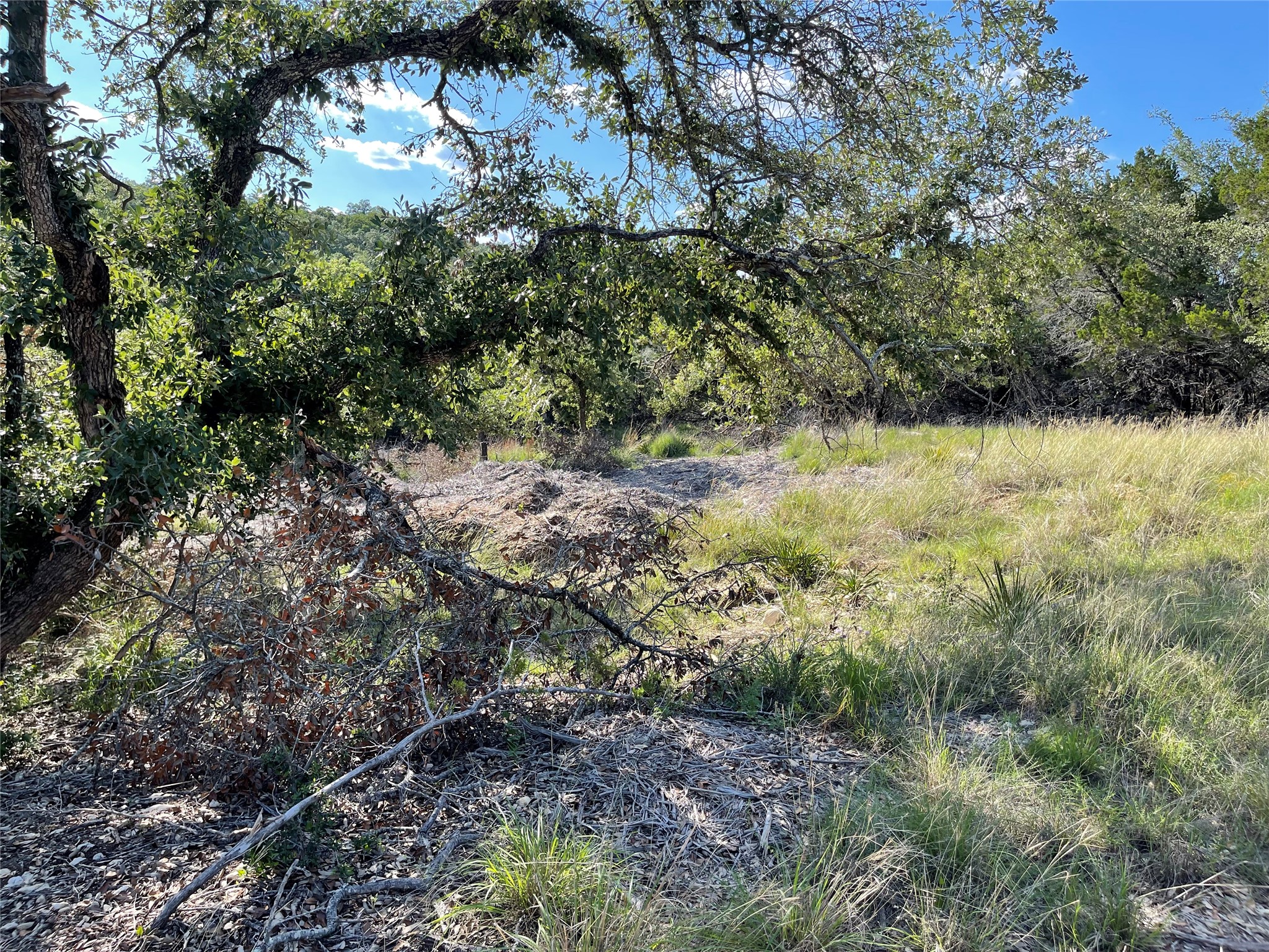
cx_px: 634
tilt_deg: -8.5
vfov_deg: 53.1
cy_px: 476
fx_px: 953
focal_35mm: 26
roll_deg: -4.6
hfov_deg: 67.3
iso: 32
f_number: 1.6
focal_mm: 5.1
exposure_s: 1/861
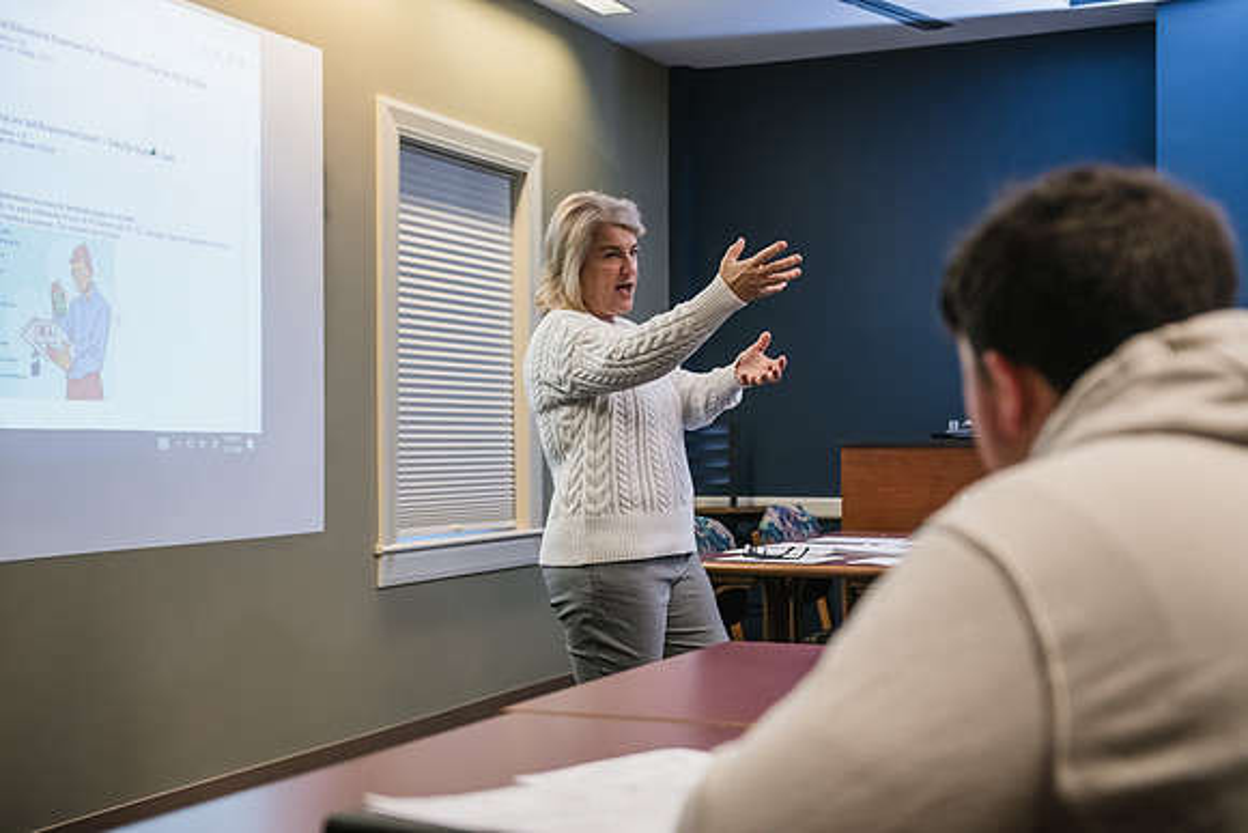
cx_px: 624
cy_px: 416
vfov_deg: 26.0
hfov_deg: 38.2
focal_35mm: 52
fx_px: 1803
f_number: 3.2
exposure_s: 1/200
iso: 1250
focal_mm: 52
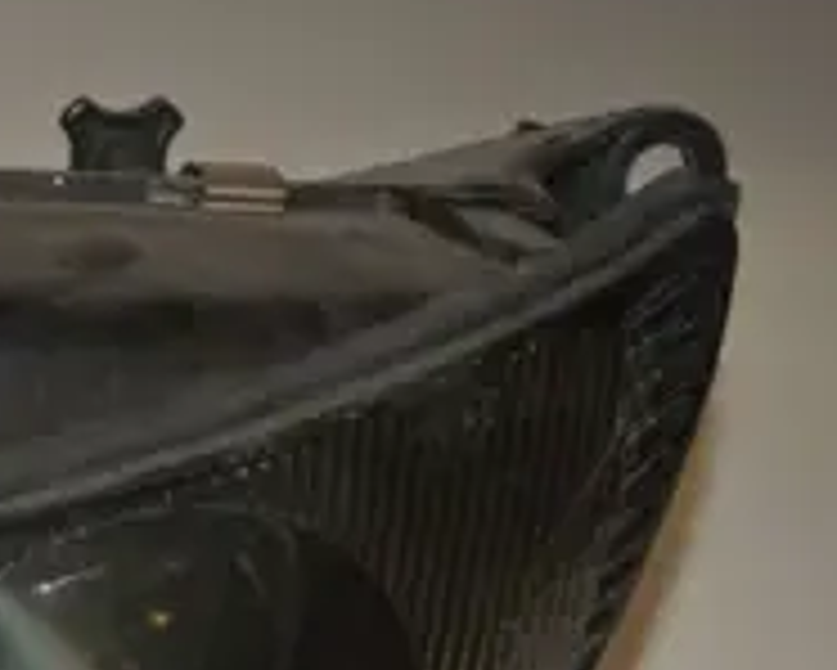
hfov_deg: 18.3
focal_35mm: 95
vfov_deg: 15.9
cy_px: 670
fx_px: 2355
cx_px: -342
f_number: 4
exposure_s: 1/60
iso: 200
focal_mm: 13.1
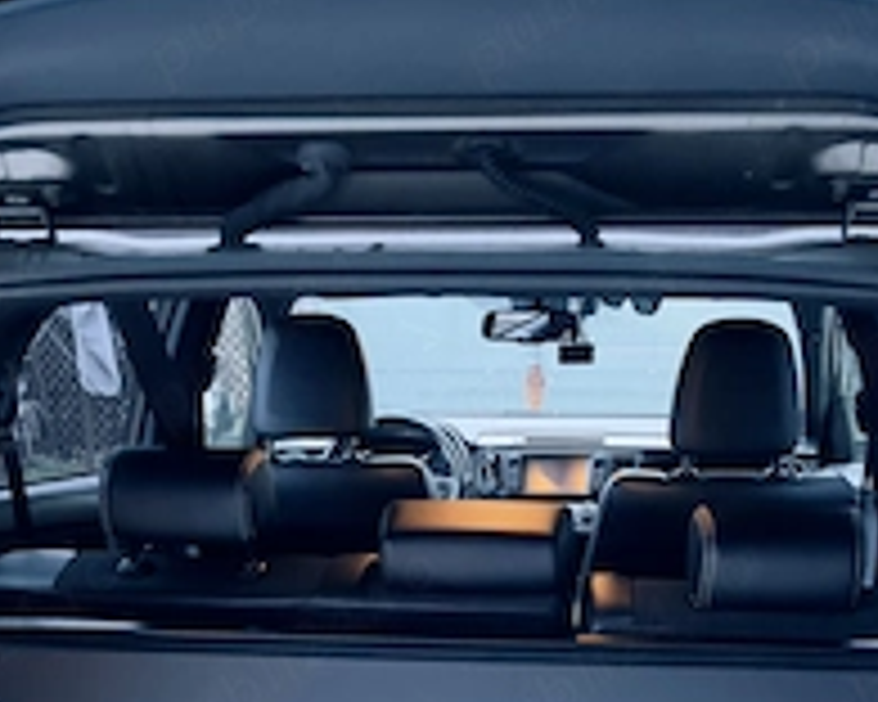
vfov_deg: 27.2
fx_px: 1351
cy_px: 734
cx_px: 450
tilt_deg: -18.5
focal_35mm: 52
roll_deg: +0.7
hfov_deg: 36.0
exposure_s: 1/30
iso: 800
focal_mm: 5.7
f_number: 1.5
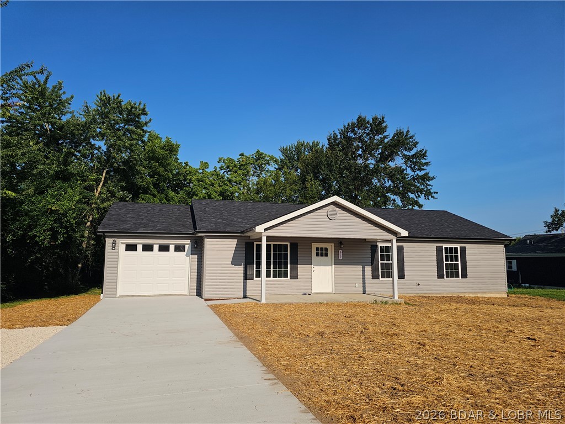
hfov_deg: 73.9
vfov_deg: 58.9
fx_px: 375
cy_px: 212
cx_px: 282
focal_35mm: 23
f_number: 1.7
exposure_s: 1/1235
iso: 10
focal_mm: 6.3
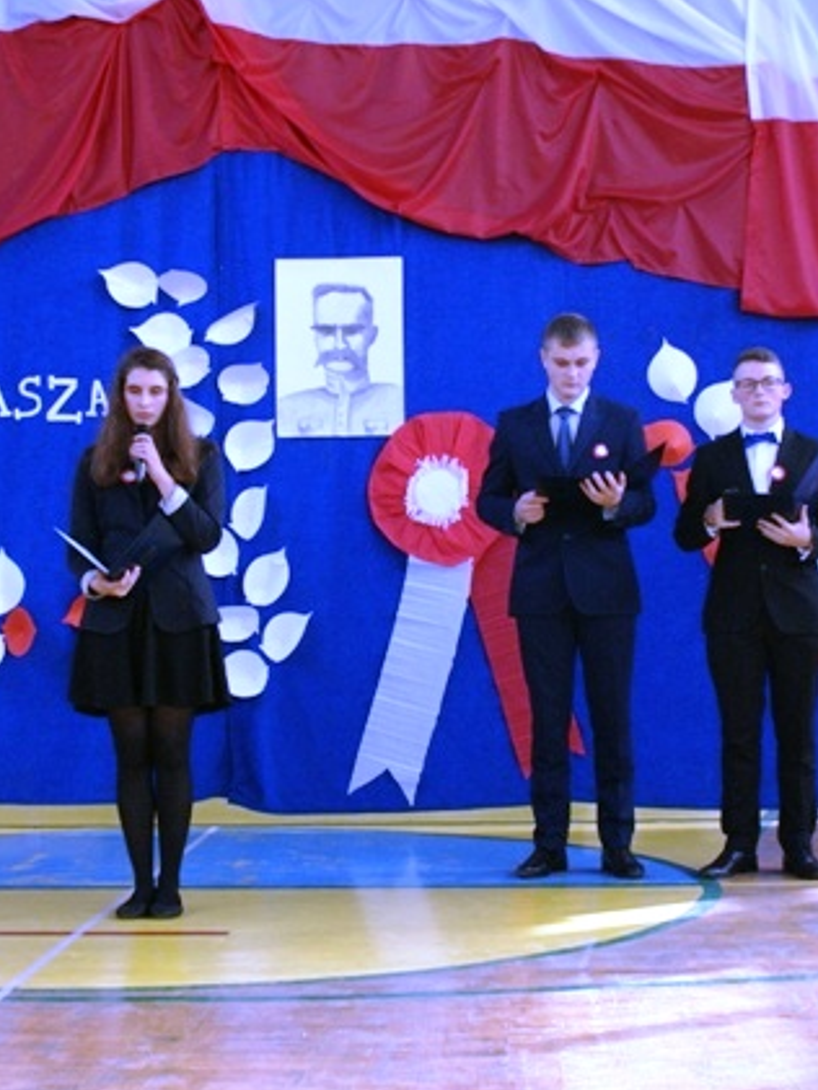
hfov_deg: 19.2
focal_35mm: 77
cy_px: 546
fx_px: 2416
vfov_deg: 25.4
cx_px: 406
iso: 400
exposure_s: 1/60
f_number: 5.6
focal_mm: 35
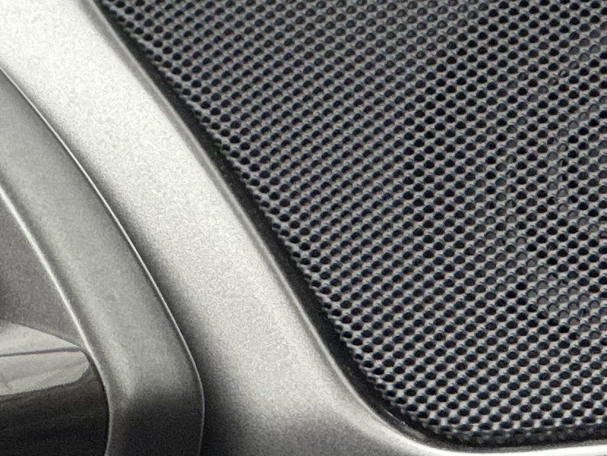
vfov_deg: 4.0
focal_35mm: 374
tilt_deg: -2.1
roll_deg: +0.9
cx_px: 186
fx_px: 6560
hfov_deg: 5.3
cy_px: 140
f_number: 2.8
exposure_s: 1/33
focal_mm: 9
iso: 160
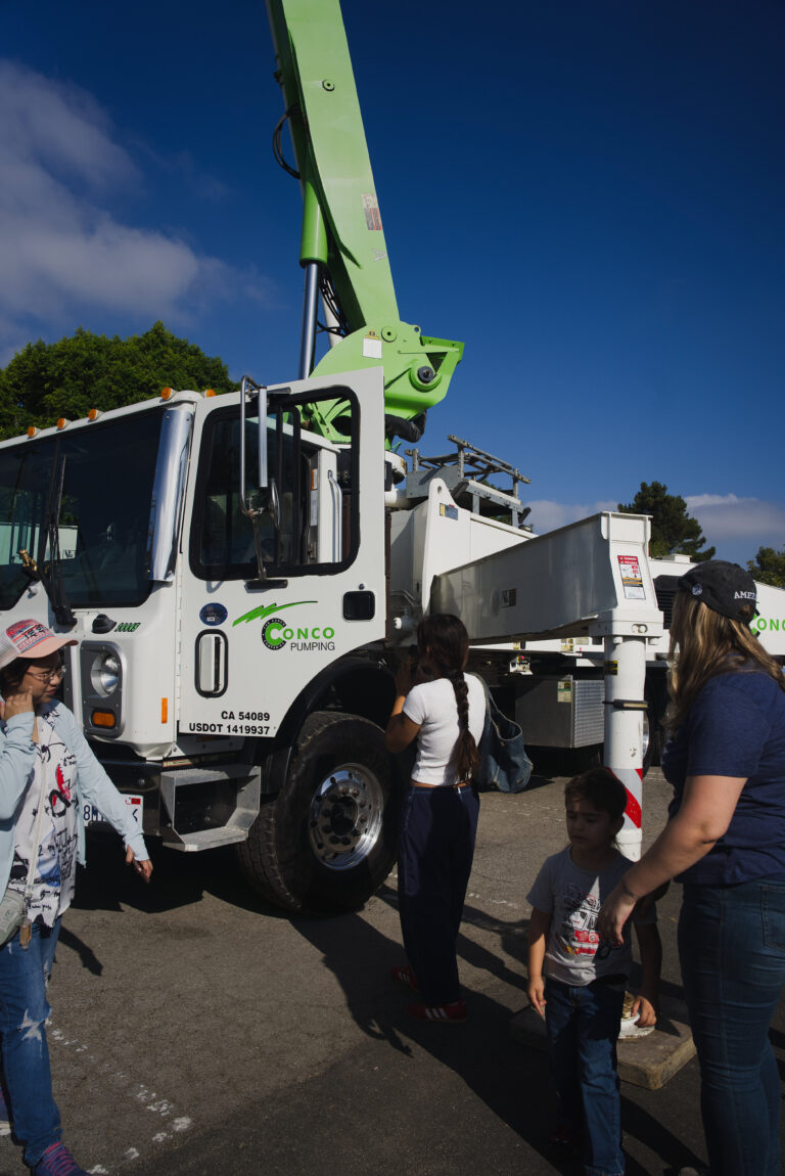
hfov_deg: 53.2
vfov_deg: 73.7
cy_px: 588
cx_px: 392
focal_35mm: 24
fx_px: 784
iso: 400
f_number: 4.5
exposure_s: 1/4000
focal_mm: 24
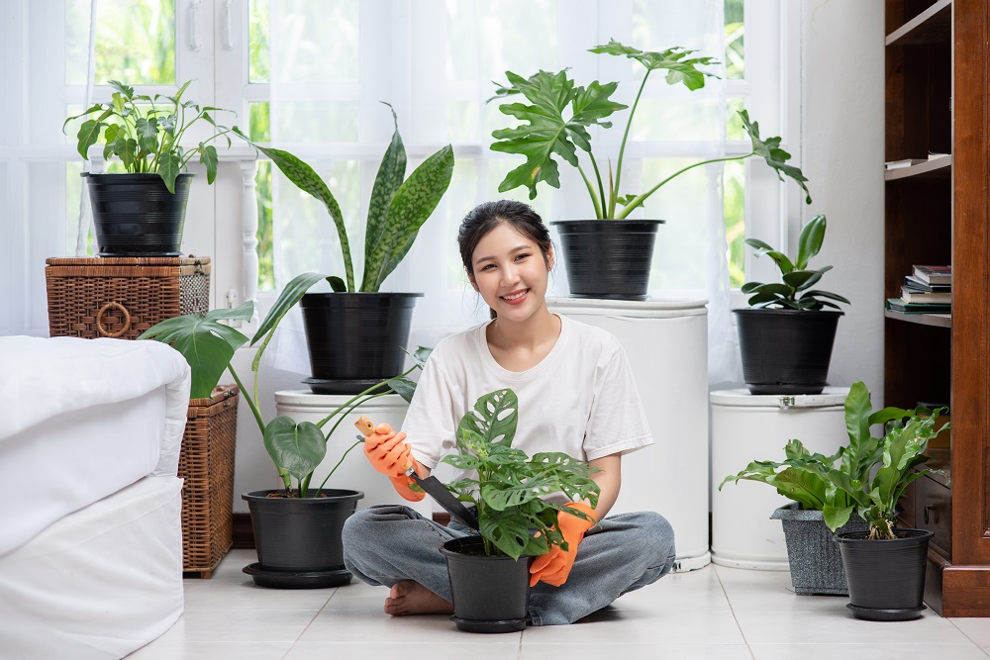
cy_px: 330
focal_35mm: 85
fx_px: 2338
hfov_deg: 23.9
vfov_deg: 16.1
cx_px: 495
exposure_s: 1/250
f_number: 2.8
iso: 200
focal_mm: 85
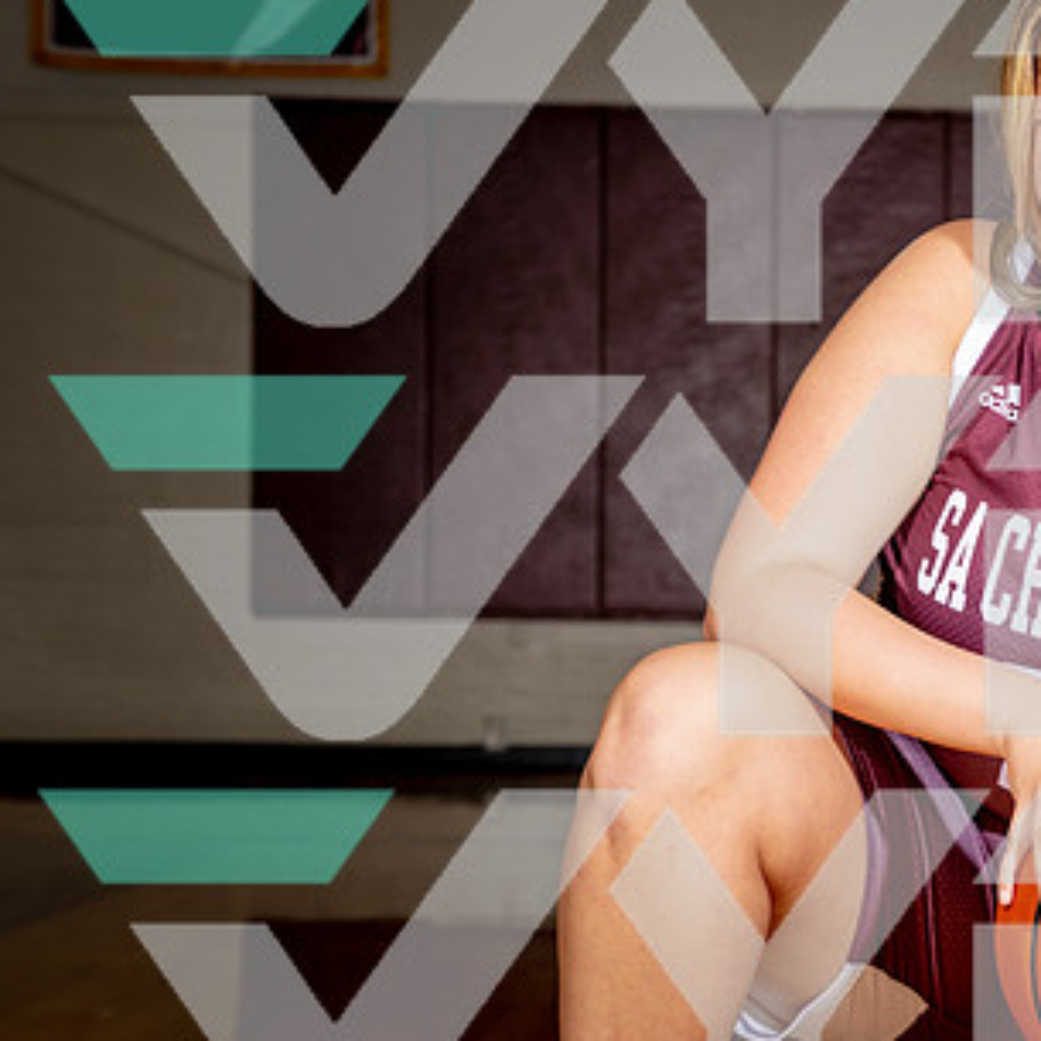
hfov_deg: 19.2
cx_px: 918
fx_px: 3028
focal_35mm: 89
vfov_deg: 19.5
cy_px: 558
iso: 100
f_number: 6.3
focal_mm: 55
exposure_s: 1/250
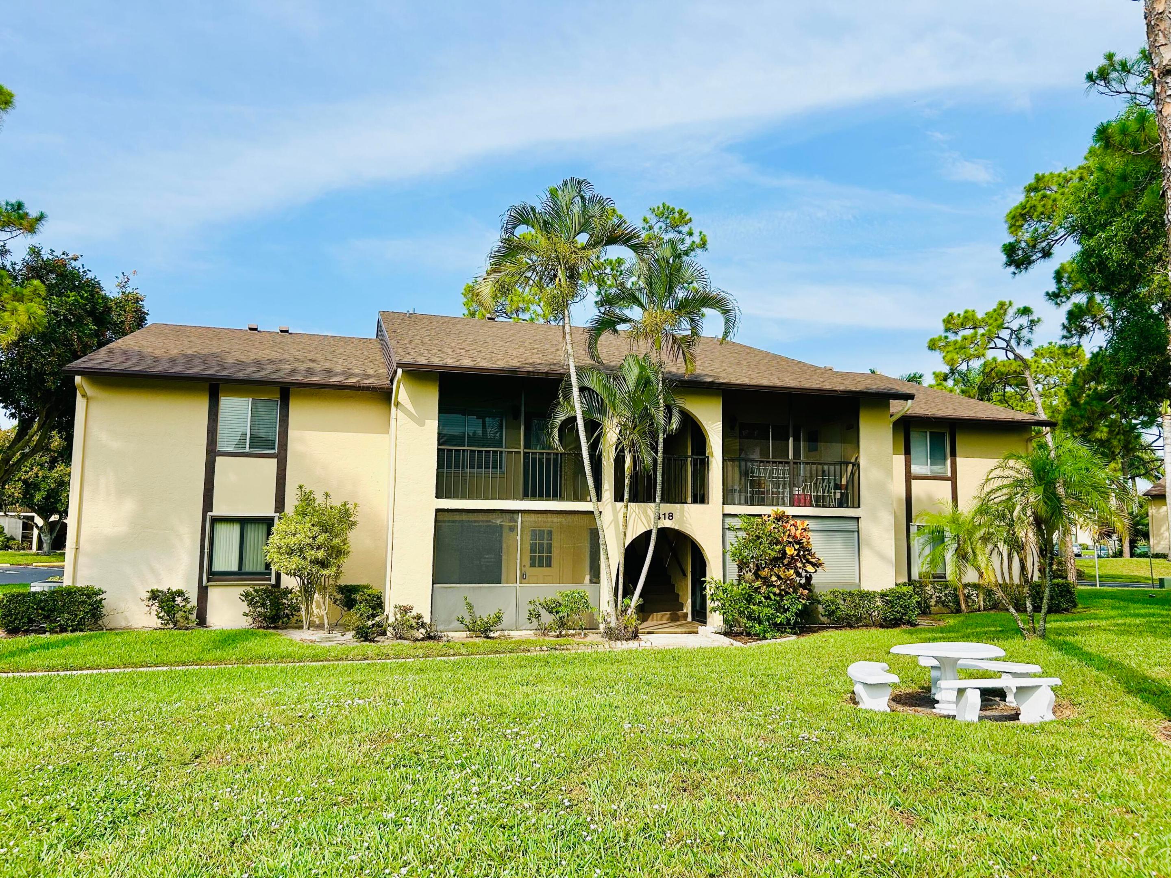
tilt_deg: +5.8
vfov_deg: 53.1
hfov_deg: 67.3
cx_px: 586
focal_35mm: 26
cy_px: 439
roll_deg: -0.5
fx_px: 880
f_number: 1.5
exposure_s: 1/3460
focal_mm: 5.7
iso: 50
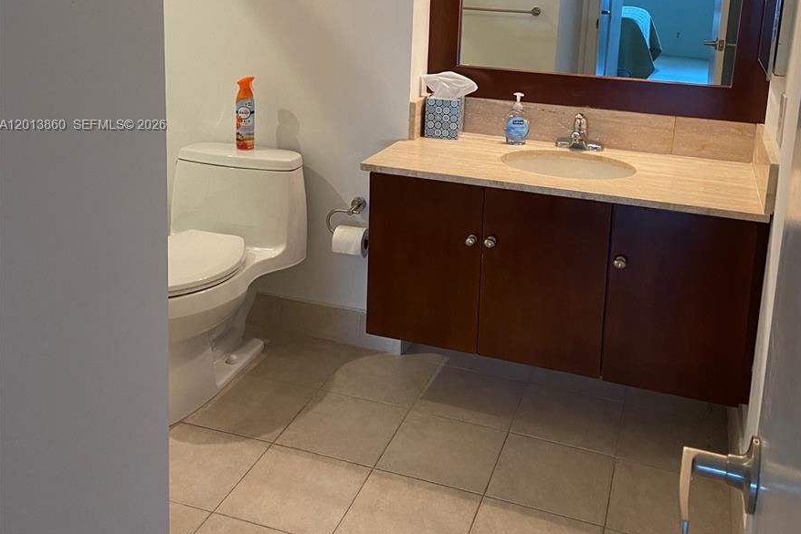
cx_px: 408
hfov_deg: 51.9
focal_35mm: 37
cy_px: 126
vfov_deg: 35.1
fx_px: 823
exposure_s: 1/60
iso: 125
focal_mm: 4.25
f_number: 1.8
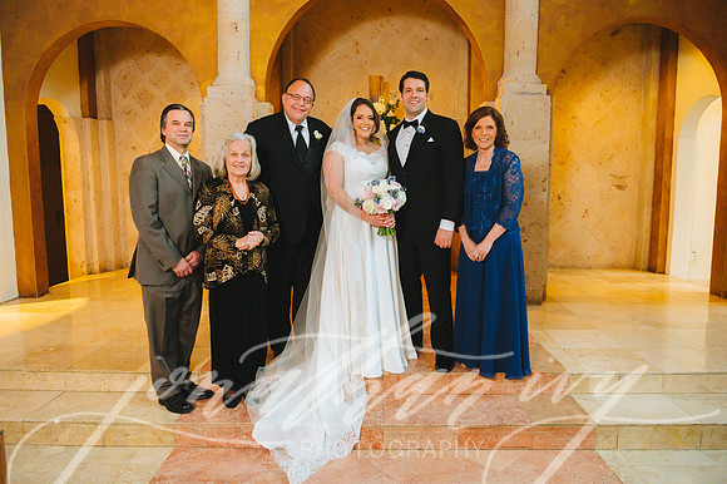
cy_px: 242
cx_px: 364
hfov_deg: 69.4
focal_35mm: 26
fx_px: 525
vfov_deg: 49.5
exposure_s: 1/320
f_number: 4
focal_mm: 26
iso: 4000
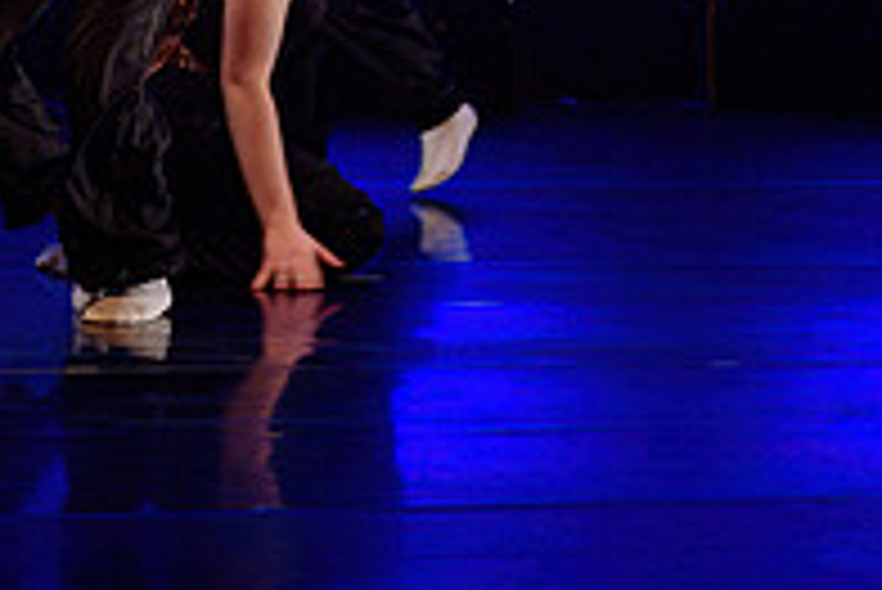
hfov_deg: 5.5
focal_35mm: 370
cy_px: -323
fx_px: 9071
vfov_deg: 3.7
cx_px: -305
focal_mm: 105
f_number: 2.8
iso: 1600
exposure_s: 1/200
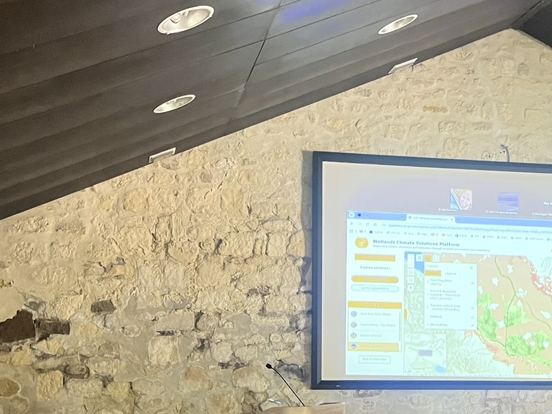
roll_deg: -0.7
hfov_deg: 33.7
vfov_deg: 25.2
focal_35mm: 57
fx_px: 909
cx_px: 328
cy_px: 340
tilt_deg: +2.1
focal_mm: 5.1
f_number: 1.6
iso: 200
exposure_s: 1/50
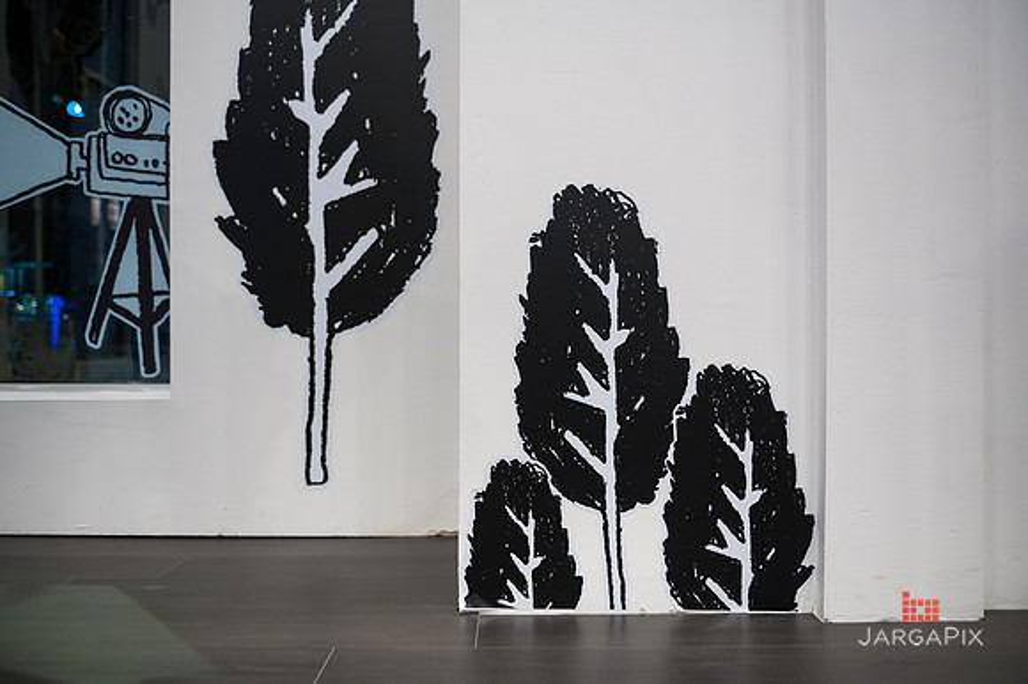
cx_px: 514
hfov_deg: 60.3
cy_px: 342
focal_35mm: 31
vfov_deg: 42.3
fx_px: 885
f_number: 3.2
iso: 1600
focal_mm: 31
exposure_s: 1/200
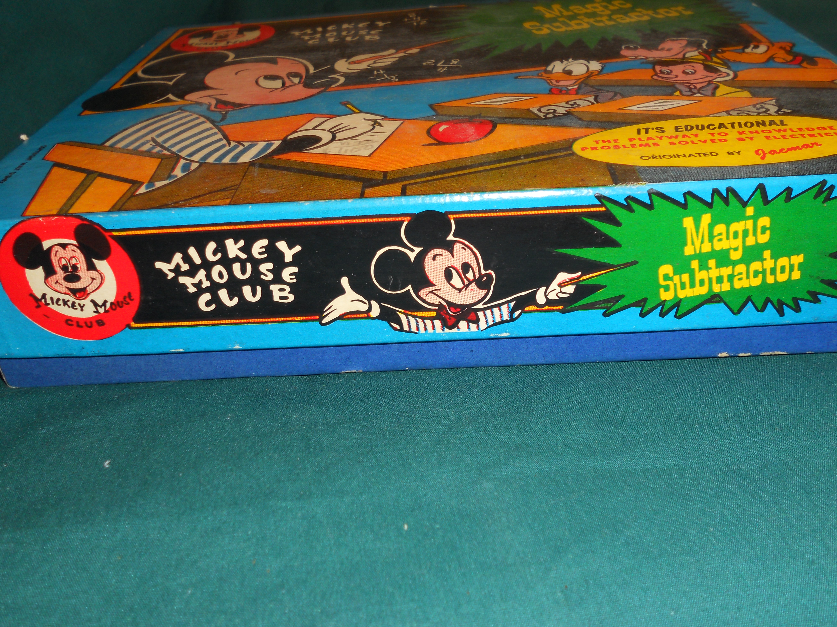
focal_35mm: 32
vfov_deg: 44.2
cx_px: 418
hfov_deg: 56.8
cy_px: 314
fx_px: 774
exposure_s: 1/25
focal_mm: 5.8
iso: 80
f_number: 8.8
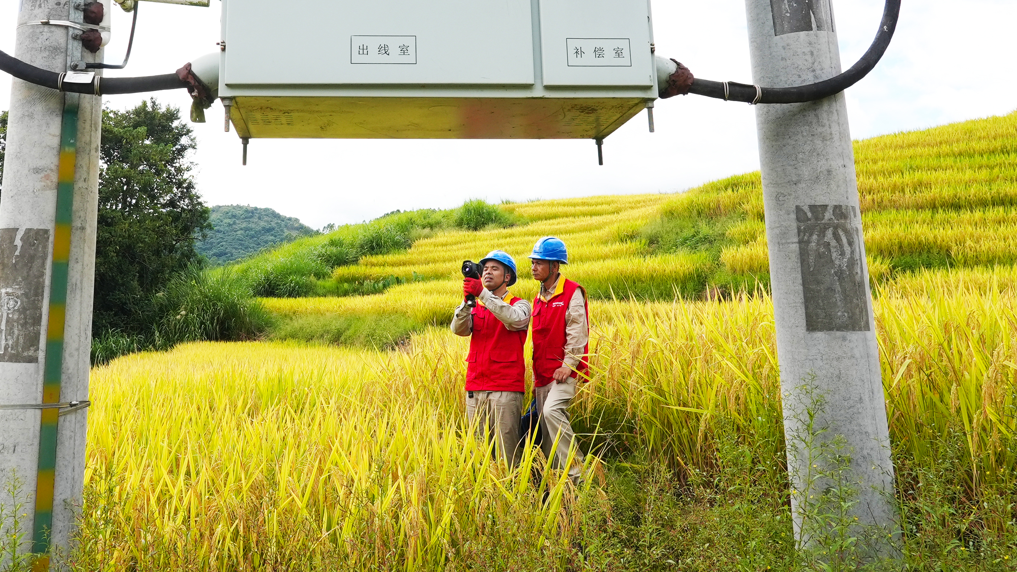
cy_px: 77
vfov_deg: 30.1
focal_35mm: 38
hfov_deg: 52.2
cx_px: 379
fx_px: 1025
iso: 800
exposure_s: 1/800
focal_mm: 24
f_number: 8
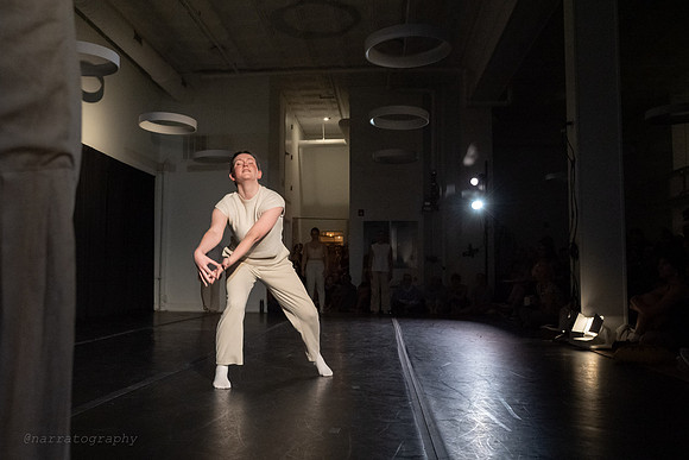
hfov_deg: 58.3
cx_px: 321
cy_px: 224
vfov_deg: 40.9
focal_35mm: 32
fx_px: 616
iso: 6400
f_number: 5
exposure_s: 1/500
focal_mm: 28
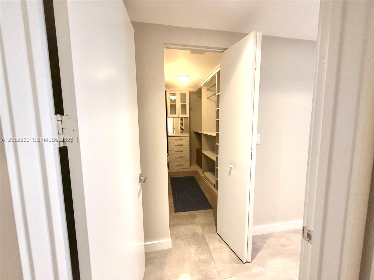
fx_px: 151
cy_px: 140
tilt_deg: -3.9
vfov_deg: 85.7
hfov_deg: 102.1
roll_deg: +1.3
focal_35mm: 14
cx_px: 187
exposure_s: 1/60
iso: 320
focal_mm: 2.22
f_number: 2.2
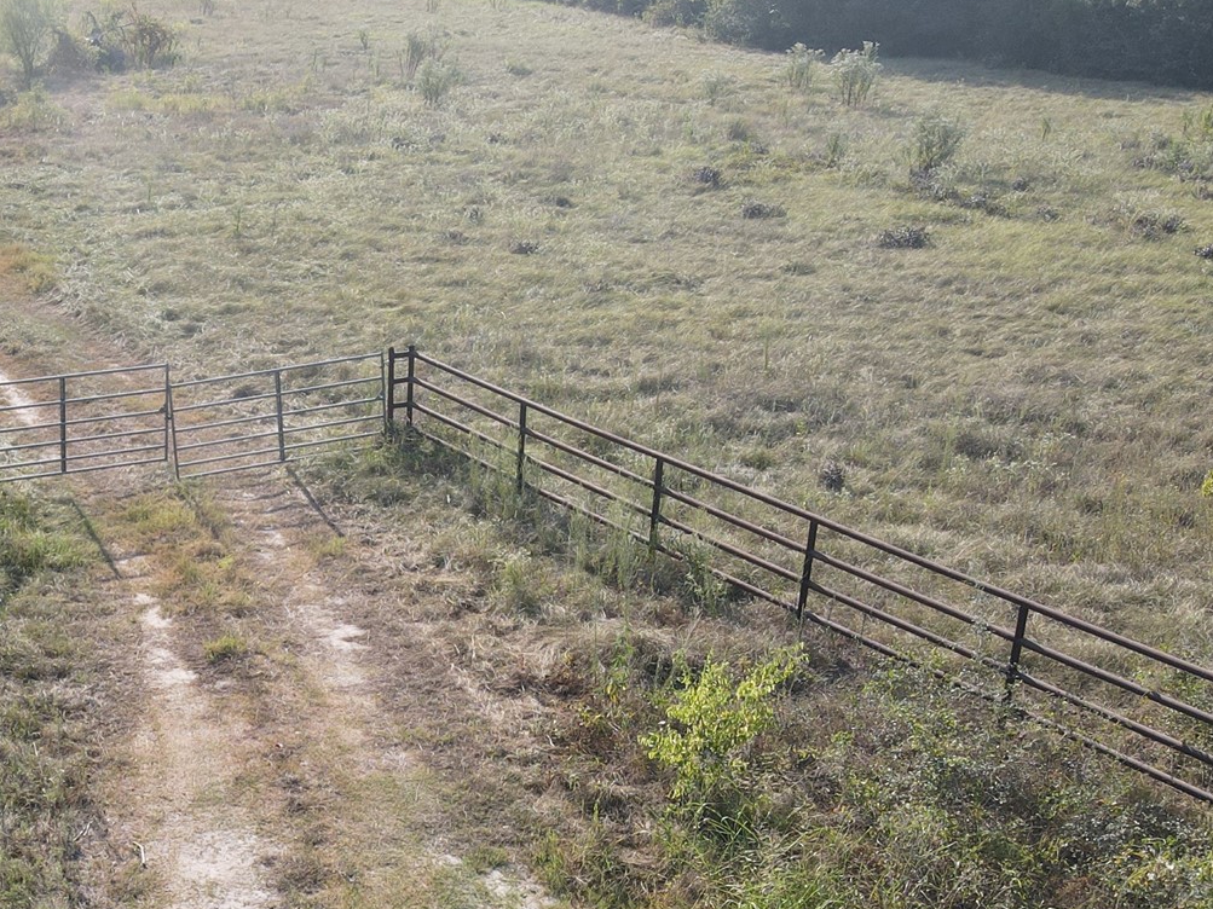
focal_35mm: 49
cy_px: 765
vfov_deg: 28.8
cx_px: 192
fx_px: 1717
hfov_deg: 37.1
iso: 100
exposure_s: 1/320
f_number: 2.8
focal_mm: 4.5
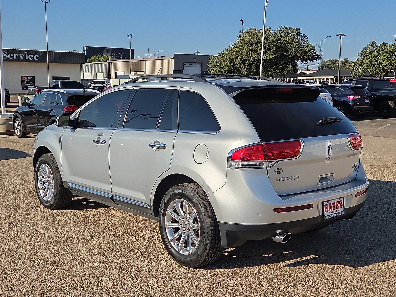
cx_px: 198
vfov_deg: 34.3
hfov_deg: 44.8
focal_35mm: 42
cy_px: 148
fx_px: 480
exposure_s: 1/3333
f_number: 1.8
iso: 25
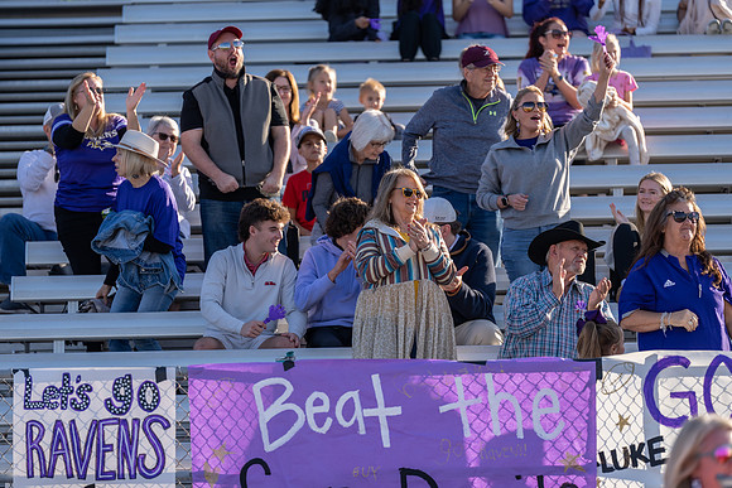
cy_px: 244
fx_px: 4067
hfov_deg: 10.3
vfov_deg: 6.9
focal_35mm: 200
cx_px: 366
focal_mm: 200
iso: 125
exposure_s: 1/1000
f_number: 3.2
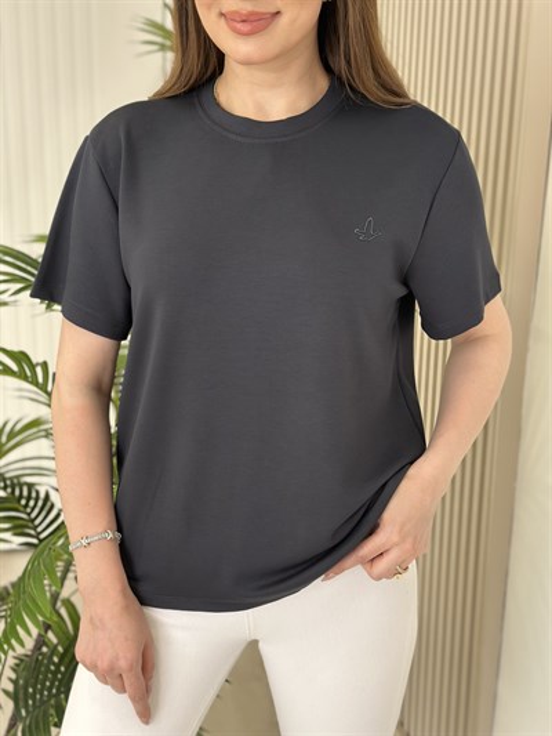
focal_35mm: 48
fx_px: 1020
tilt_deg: -13.8
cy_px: 368
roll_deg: -2.3
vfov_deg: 39.6
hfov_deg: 30.3
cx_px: 276
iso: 100
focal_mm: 6.86
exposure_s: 1/150
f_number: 1.78
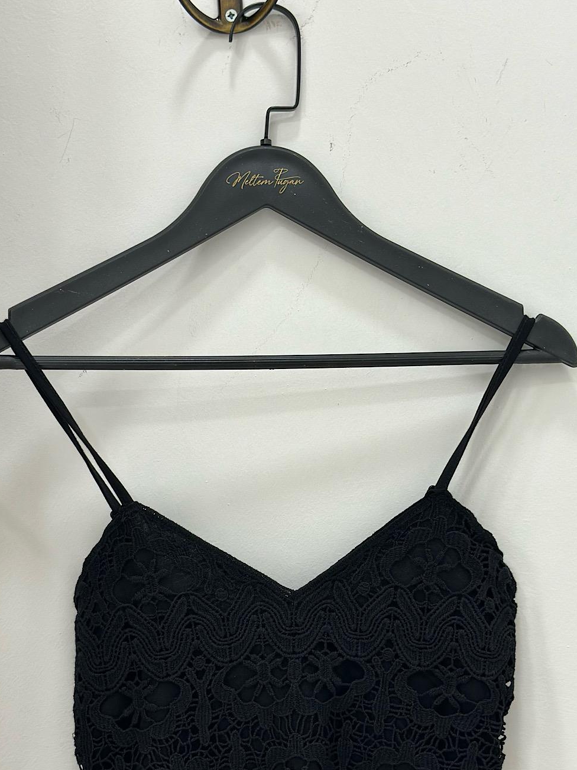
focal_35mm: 59
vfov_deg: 32.6
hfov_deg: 24.8
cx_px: 290
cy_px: 463
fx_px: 1312
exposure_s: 1/50
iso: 64
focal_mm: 6.86
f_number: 1.78
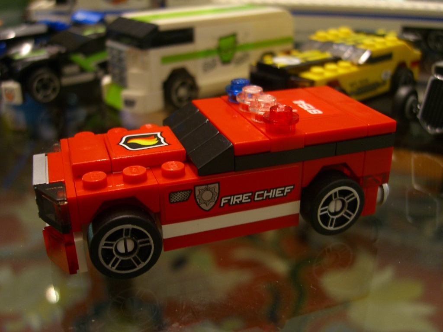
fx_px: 486
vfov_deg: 37.7
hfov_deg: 49.0
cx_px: 222
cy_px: 166
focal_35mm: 38
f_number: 2.8
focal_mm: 7.9
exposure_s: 1/8
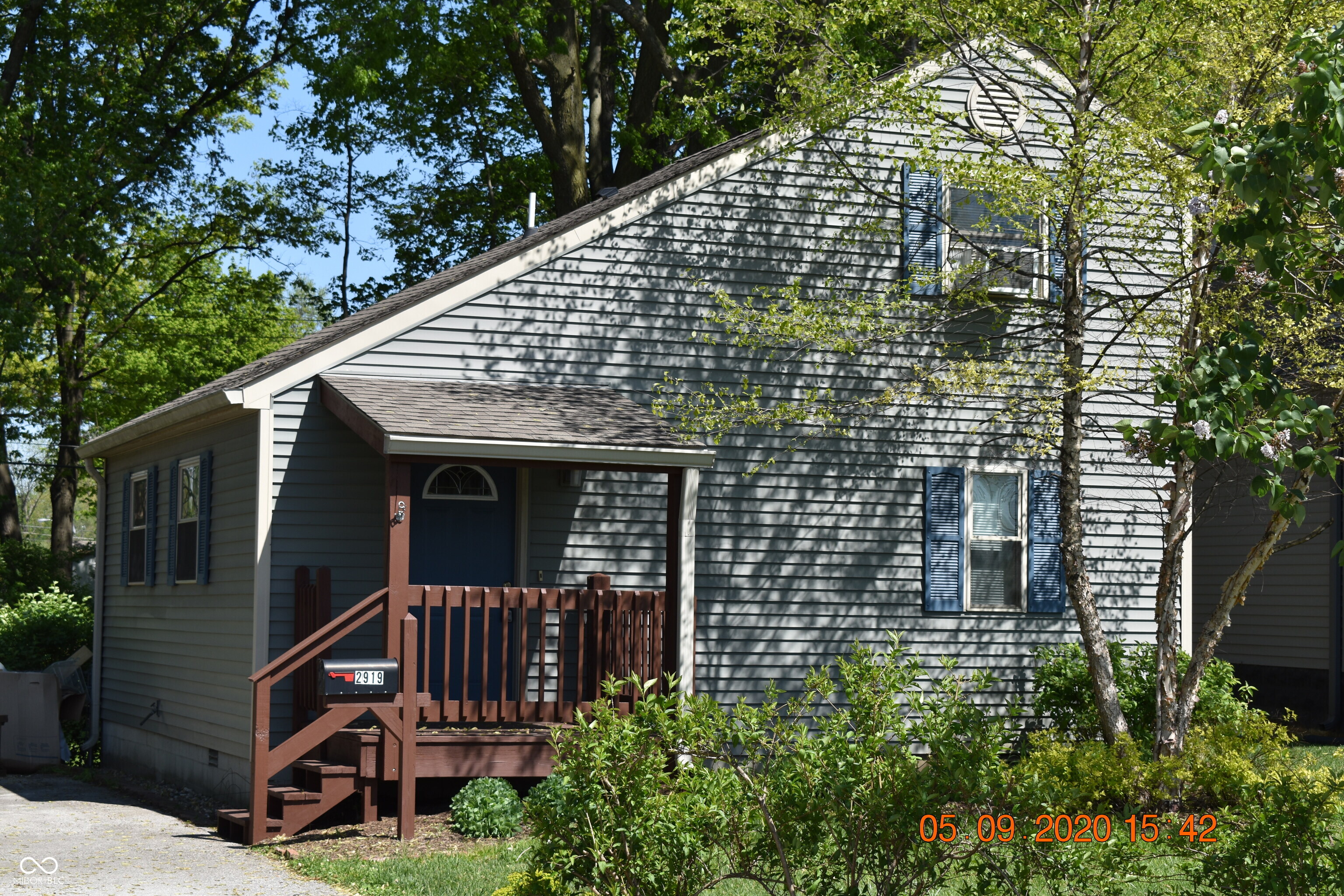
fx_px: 2520
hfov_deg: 29.9
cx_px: 672
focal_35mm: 68
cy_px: 448
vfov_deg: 20.2
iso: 100
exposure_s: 1/250
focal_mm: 45
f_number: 8
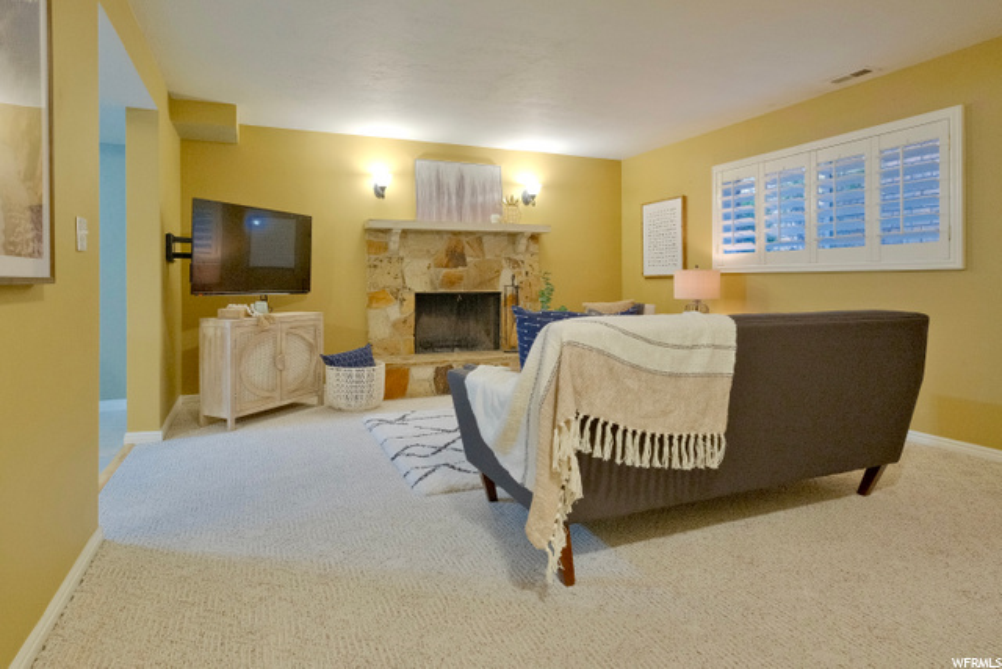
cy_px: 334
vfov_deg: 67.4
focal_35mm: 18
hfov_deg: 90.0
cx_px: 501
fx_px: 501
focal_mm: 12
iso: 1600
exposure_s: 1/3
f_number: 10
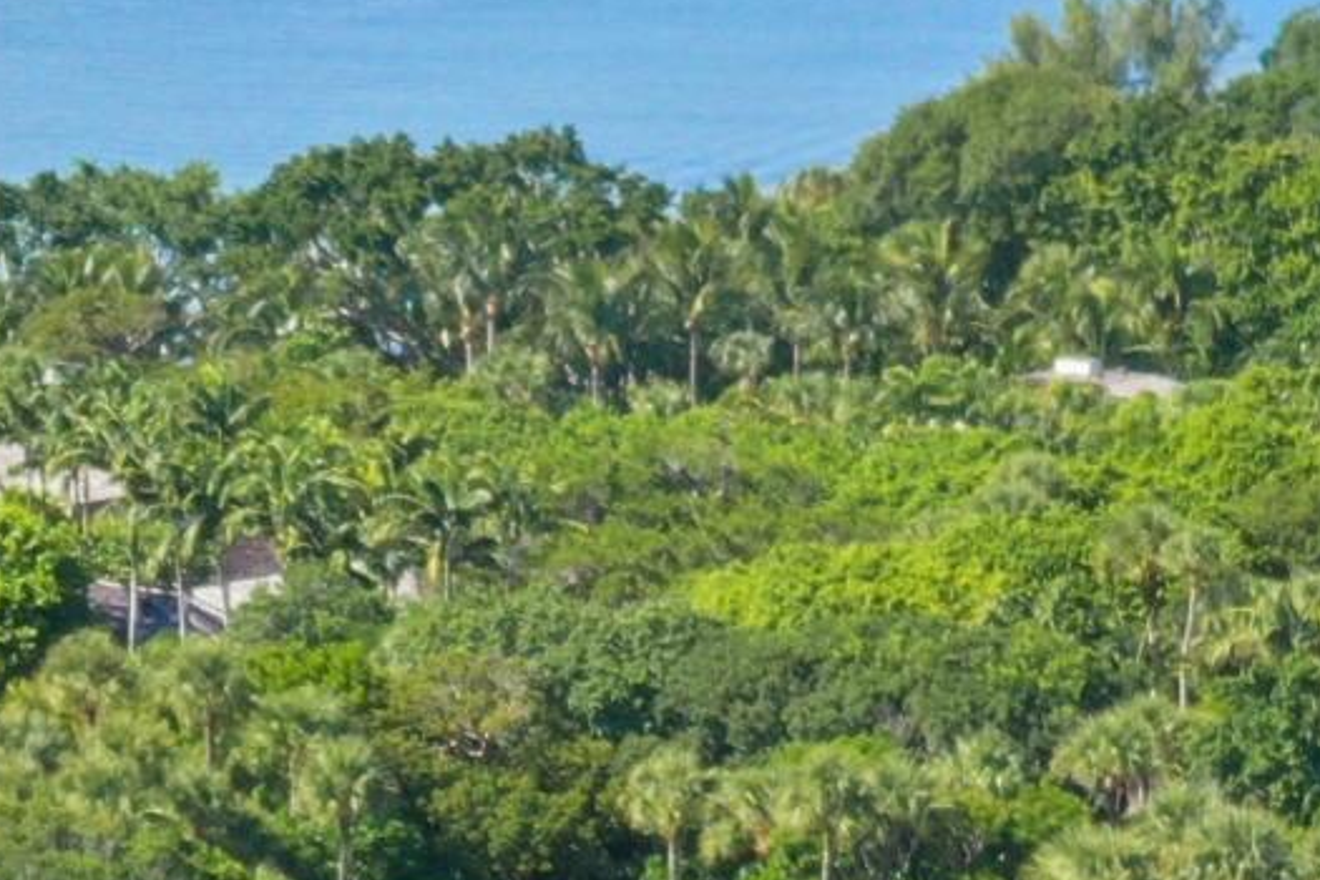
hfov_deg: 12.5
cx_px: -327
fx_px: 5866
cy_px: 2014
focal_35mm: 160
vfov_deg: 8.0
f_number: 7.1
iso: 100
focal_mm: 10.26
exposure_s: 1/120
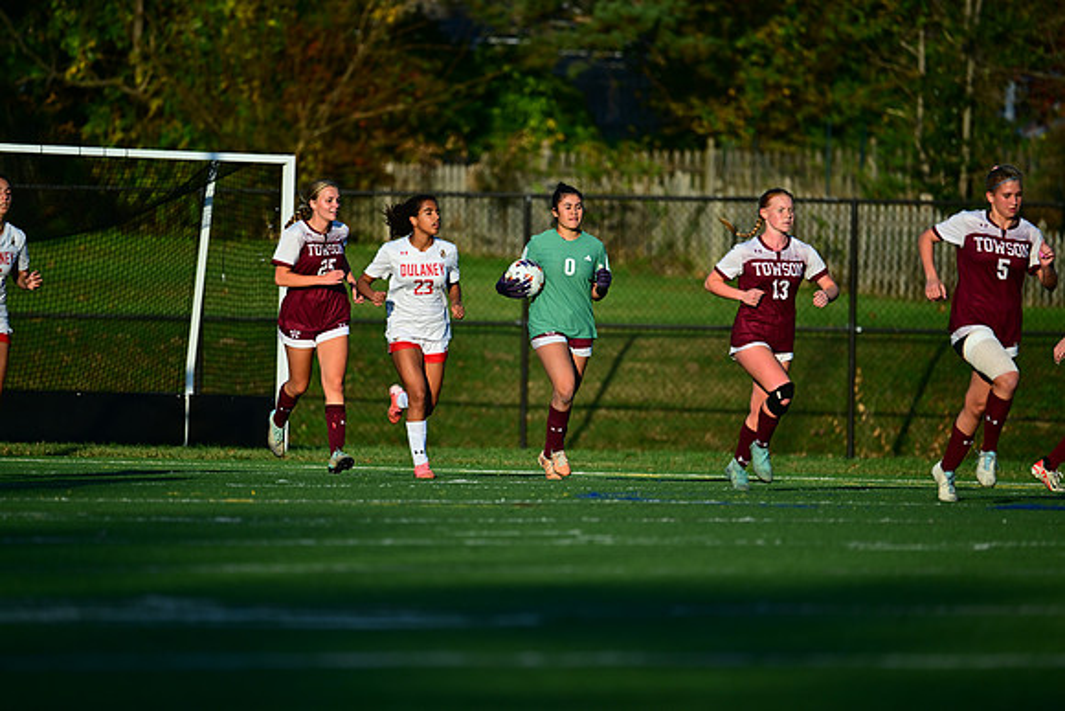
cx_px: 532
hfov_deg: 5.2
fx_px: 11836
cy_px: 356
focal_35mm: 400
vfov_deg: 3.4
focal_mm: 400
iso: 320
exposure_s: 1/2000
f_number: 4.5
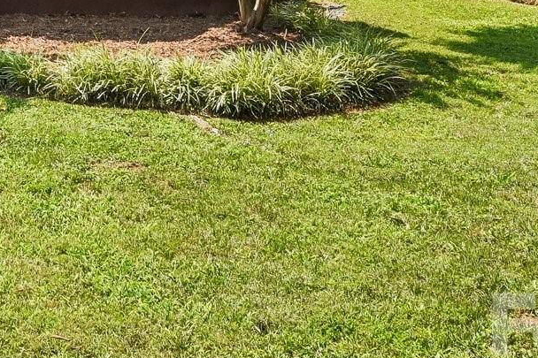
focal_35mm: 64
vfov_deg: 19.2
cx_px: -132
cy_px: -137
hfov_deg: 27.2
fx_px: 956
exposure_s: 1/200
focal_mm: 19
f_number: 11
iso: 200
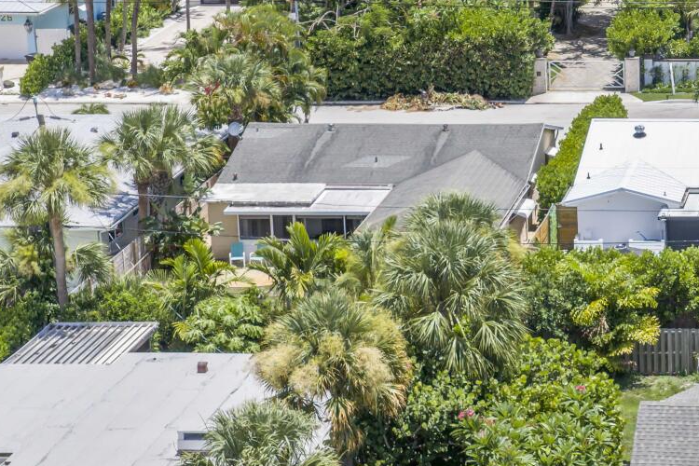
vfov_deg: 12.2
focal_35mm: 112
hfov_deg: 17.2
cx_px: 895
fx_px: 2174
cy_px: 65
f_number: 2.8
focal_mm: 14.45
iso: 100
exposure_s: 1/800
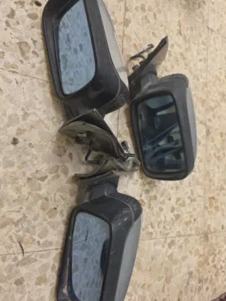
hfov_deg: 54.8
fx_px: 218
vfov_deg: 69.4
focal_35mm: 25
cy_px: 152
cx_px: 106
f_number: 1.7
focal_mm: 6.3
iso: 12
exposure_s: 1/168
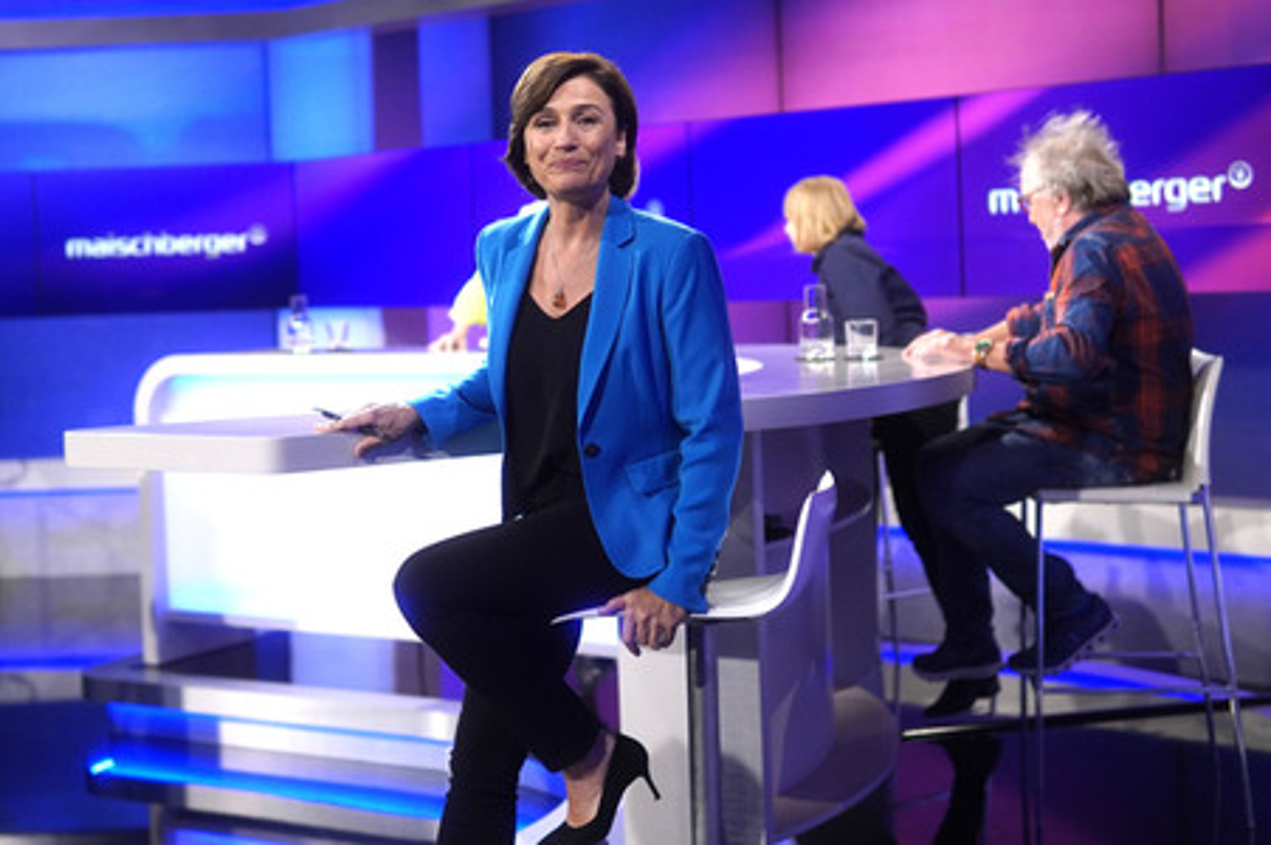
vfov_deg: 29.8
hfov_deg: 43.6
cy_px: 422
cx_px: 636
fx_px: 1588
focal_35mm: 45
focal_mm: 30
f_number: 1.4
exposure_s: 1/250
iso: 640
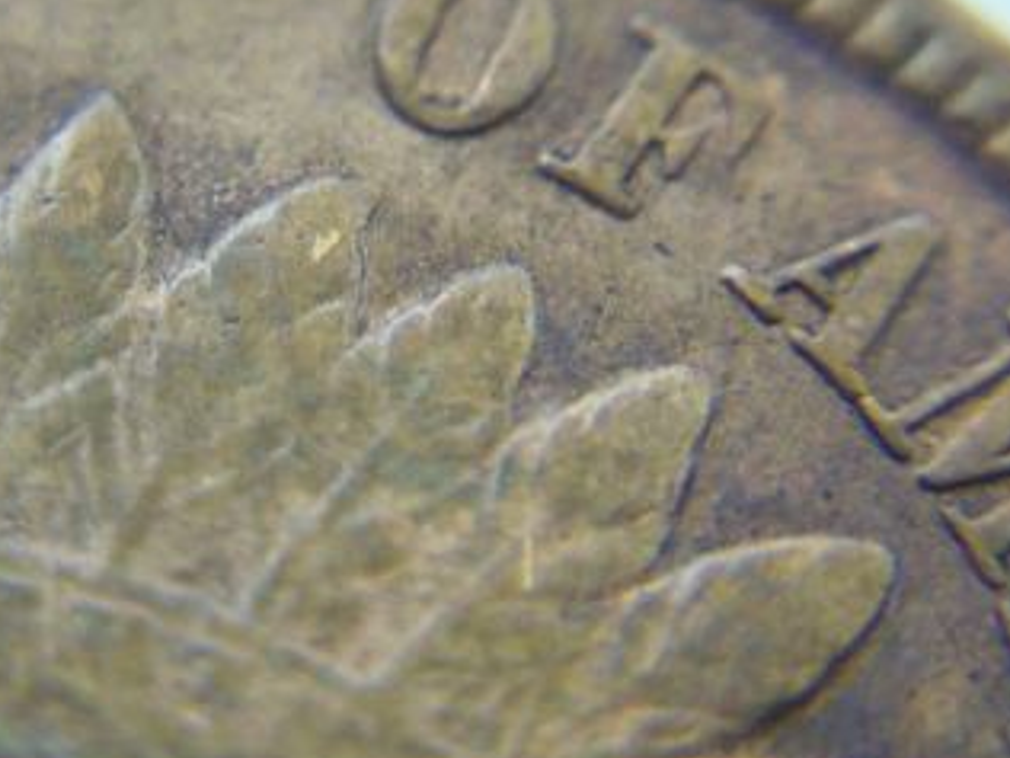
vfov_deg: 6.7
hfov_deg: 8.9
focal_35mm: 222
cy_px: 707
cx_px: 201
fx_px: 6477
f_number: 4.1
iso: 320
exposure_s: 1/80
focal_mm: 20.9
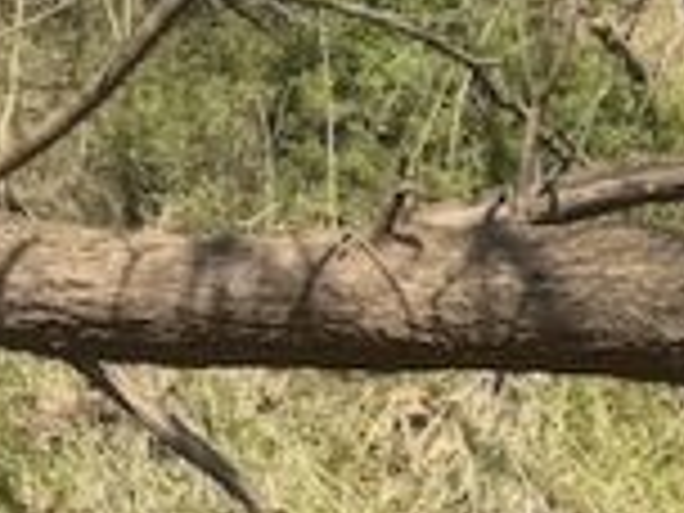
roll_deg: +4.1
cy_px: 346
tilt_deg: +1.5
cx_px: 864
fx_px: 3201
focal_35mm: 162
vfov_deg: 9.2
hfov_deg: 11.9
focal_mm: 6.76
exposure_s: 1/1770
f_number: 1.78
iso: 80
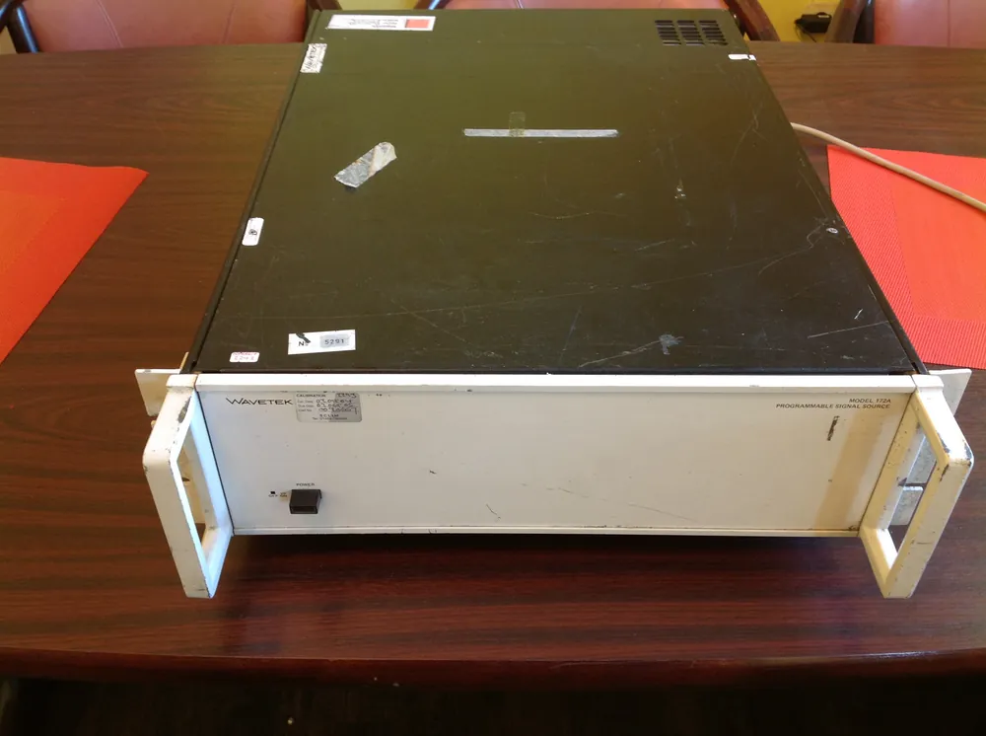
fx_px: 995
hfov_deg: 52.7
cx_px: 493
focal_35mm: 35
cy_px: 368
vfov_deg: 40.6
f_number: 2.4
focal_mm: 4.28
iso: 64
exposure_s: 1/15
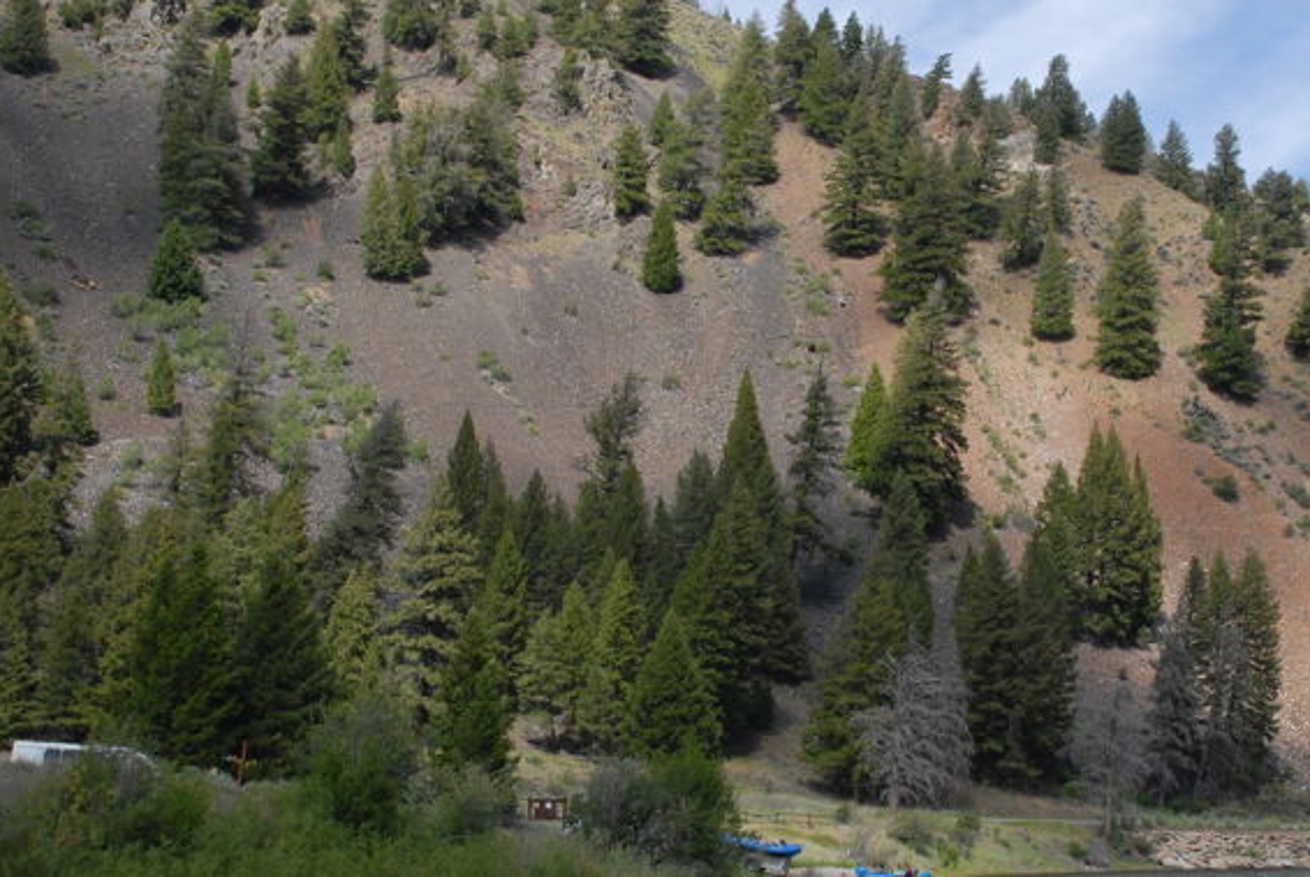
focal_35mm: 66
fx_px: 2394
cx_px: 842
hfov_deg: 30.4
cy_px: 448
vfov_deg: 20.8
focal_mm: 31
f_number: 6.3
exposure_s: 1/400
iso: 200
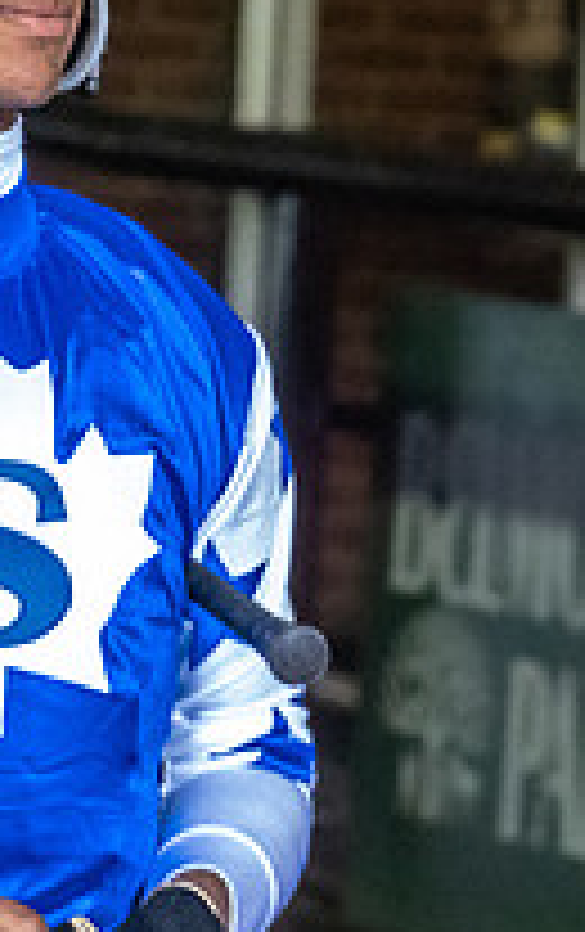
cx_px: 297
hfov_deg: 2.3
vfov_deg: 3.7
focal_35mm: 570
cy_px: 425
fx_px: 14490
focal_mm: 72
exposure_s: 1/200
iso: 4000
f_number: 4.5
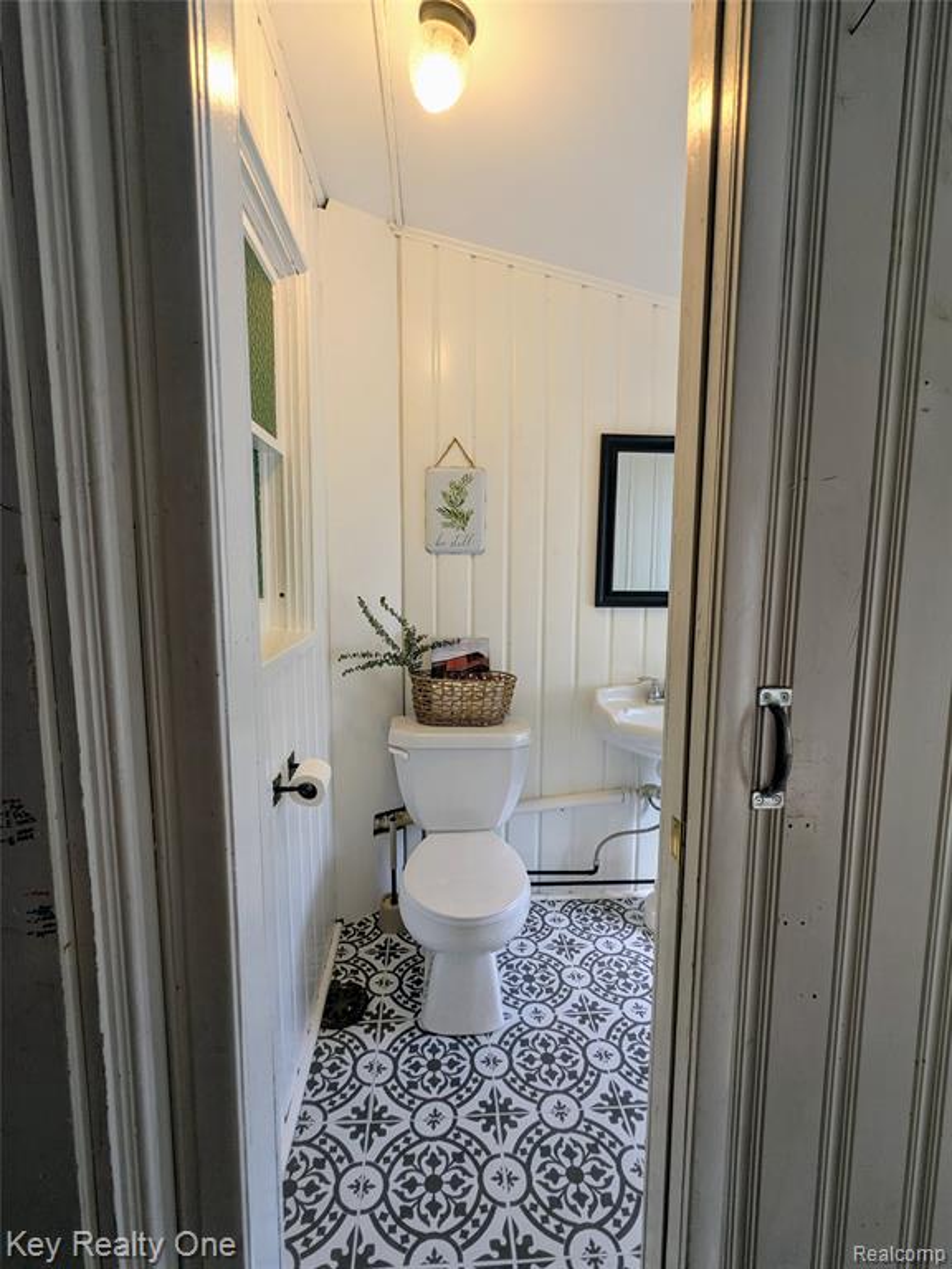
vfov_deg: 94.5
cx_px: 476
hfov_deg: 78.1
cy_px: 634
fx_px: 587
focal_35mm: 16
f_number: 2.2
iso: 47
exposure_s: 1/120
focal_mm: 2.35
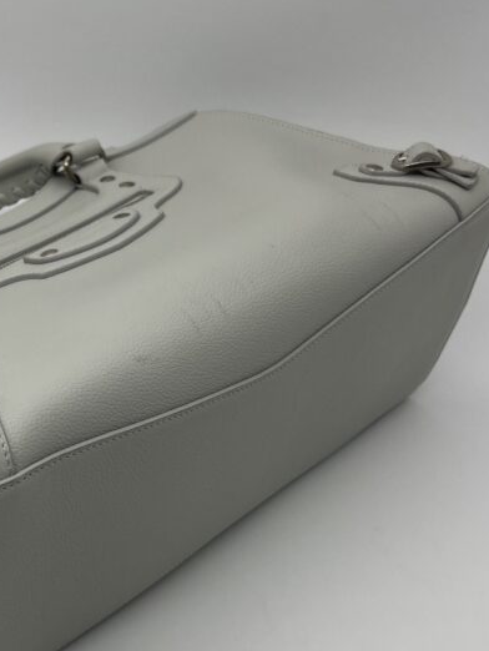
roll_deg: -4.2
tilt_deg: -37.8
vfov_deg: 37.2
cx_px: 82
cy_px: 412
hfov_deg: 27.9
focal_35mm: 51
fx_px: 960
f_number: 1.5
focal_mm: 5.7
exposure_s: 1/359
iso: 50
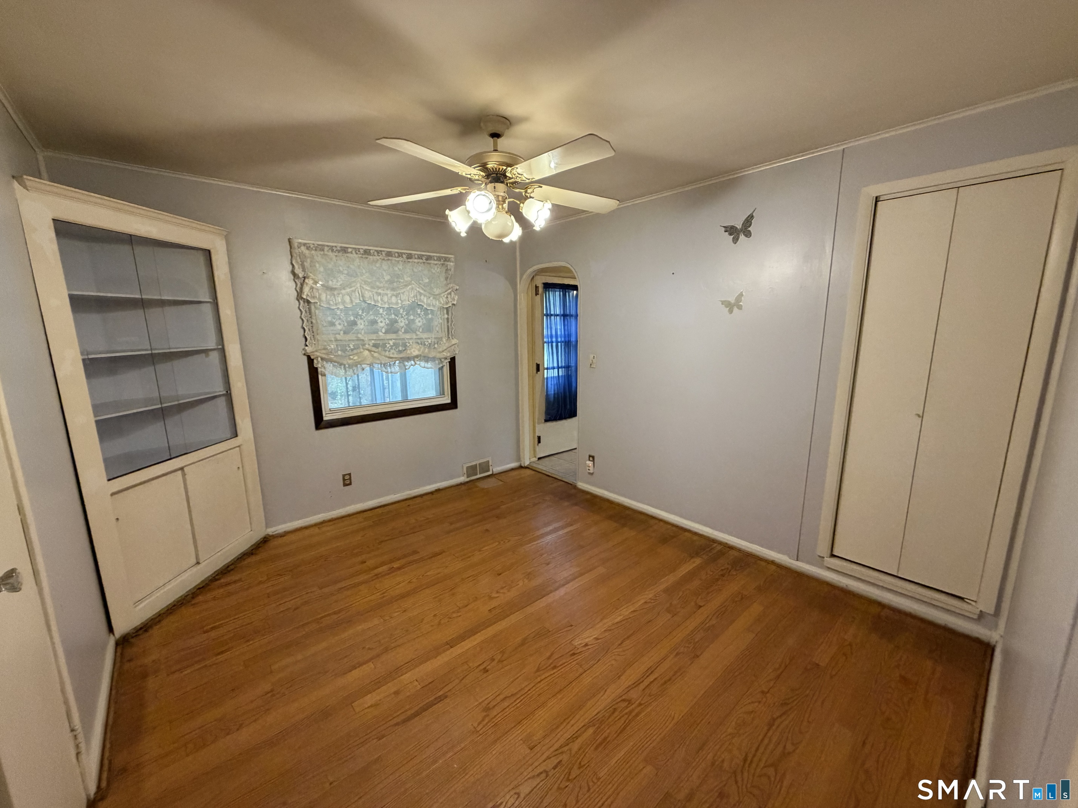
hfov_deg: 102.1
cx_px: 539
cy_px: 404
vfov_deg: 85.7
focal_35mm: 14
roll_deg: +1.5
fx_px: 436
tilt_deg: -10.2
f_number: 2.2
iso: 400
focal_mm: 2.22
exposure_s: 1/60
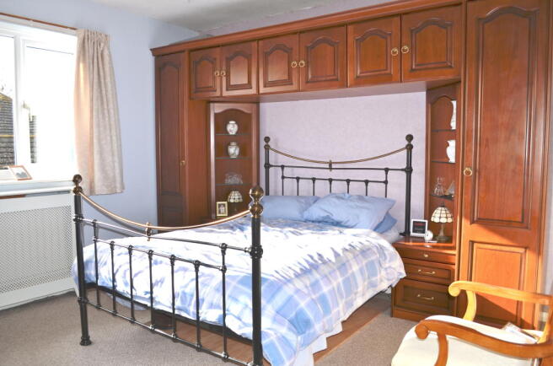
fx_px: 414
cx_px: 276
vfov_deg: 47.7
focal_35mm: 27
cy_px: 183
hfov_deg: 67.5
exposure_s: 1/200
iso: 100
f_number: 5.6
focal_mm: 18
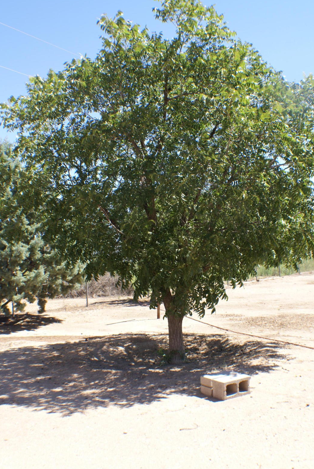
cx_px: 184
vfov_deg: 39.6
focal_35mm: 50
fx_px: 652
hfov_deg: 27.0
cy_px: 227
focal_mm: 26
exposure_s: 1/60
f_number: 7.1
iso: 100
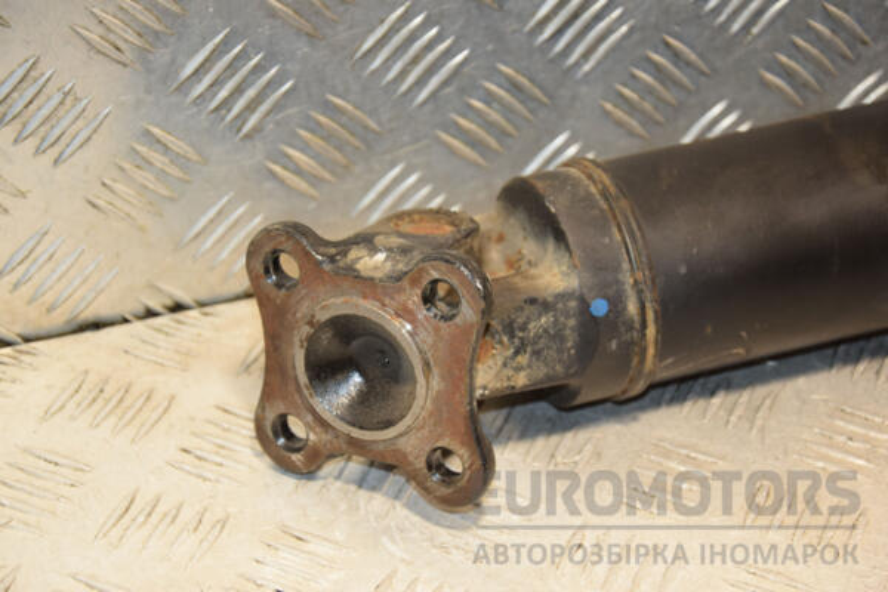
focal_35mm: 105
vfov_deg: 13.0
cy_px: 296
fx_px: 2590
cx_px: 444
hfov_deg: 19.5
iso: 800
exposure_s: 1/200
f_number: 5.6
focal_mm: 70
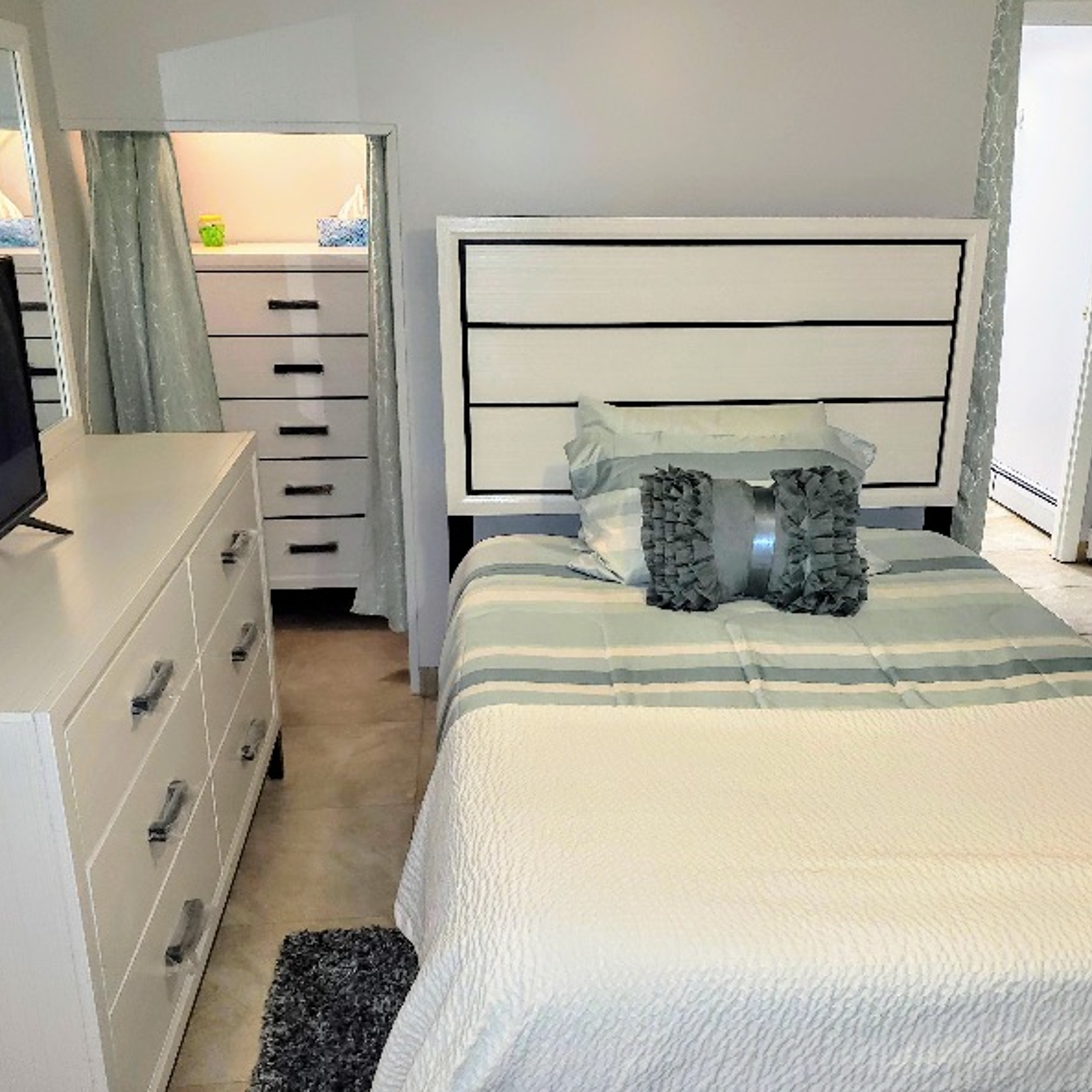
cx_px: 595
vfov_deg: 52.5
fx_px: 1106
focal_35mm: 31
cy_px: 551
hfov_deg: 52.5
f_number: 1.5
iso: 100
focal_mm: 4.3
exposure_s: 1/40
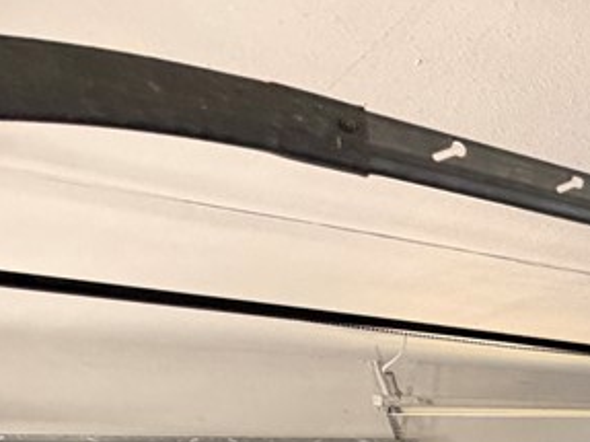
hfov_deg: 24.8
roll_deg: +5.0
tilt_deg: -13.1
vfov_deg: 23.9
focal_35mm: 50
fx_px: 852
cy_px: 635
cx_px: 966
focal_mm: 2.22
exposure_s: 1/121
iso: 250
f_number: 2.2
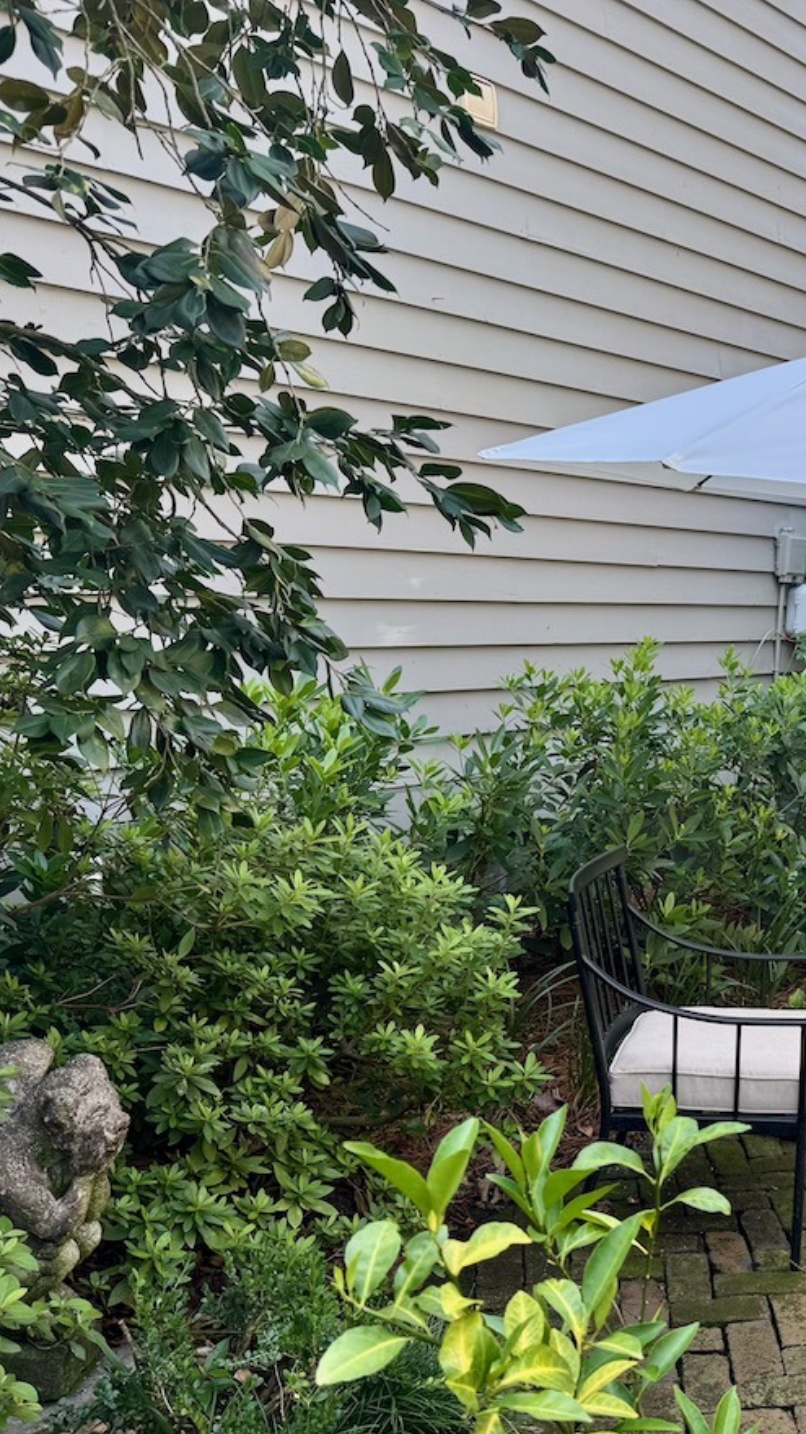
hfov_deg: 28.4
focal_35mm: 38
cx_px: 883
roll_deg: -3.8
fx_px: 1445
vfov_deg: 52.8
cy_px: 759
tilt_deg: -8.5
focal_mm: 6.76
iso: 80
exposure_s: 1/621
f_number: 1.78
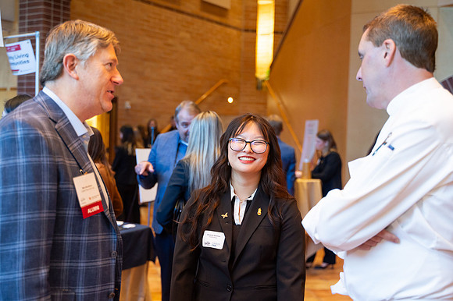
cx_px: 217
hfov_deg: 40.7
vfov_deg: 27.8
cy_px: 154
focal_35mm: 49
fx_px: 610
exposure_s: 1/160
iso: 2500
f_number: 2.8
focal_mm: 46
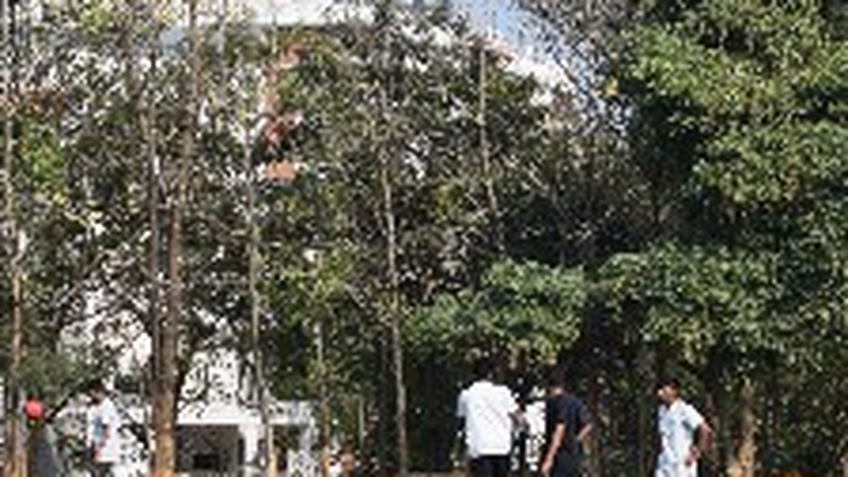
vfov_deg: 6.3
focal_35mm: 193
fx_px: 4344
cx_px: 49
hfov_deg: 11.1
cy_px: 301
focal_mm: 55
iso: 200
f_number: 9
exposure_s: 1/320
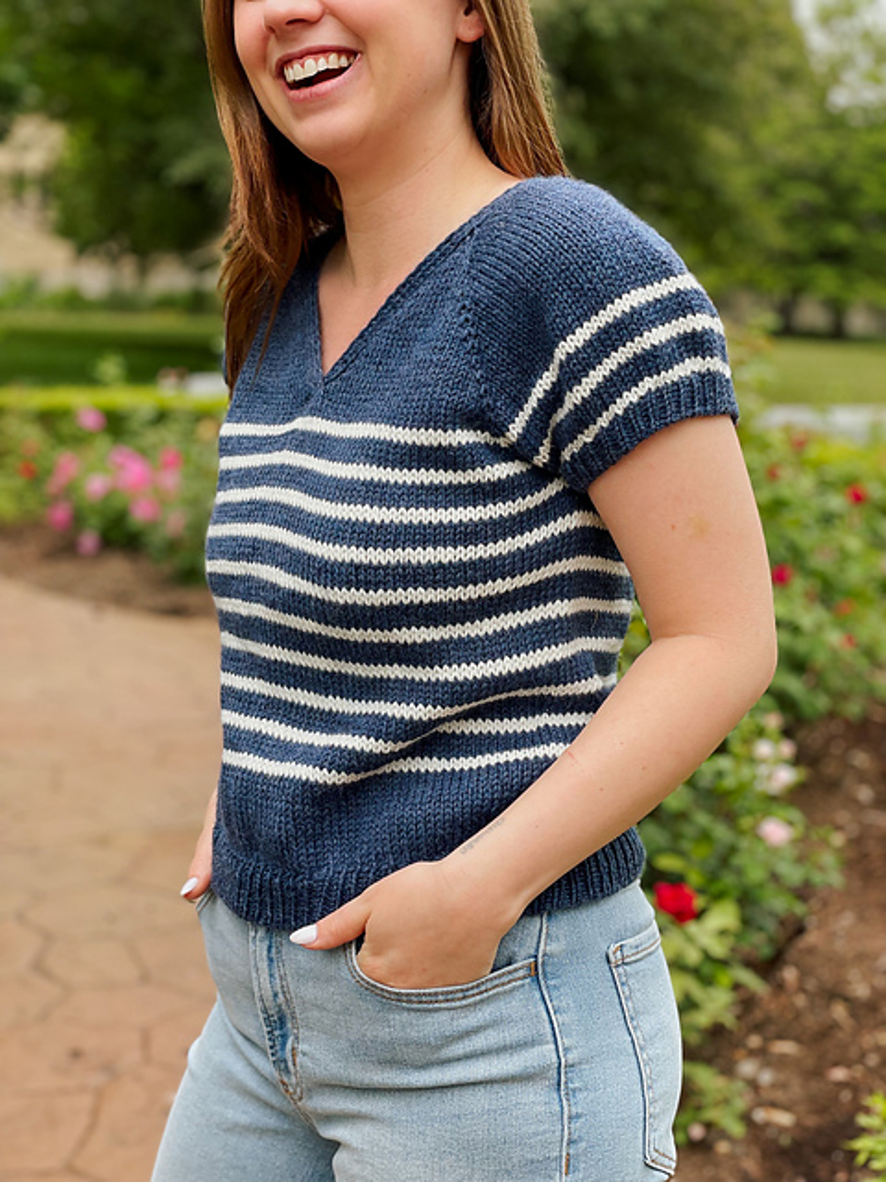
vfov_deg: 36.8
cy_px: 591
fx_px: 1775
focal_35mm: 52
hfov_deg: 28.0
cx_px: 443
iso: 25
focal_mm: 6
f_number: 2
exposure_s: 1/170
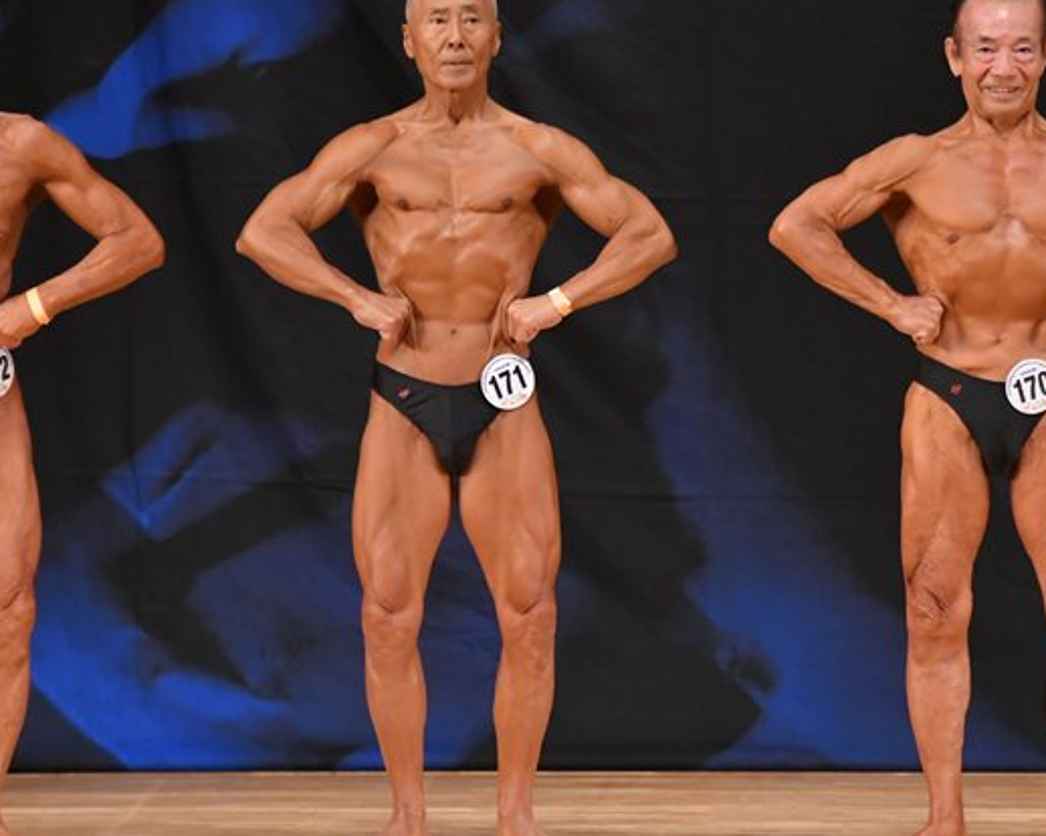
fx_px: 13028
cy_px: 351
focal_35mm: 421
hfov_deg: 4.6
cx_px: 728
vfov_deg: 3.7
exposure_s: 1/400
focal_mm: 200
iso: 4500
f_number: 5.6
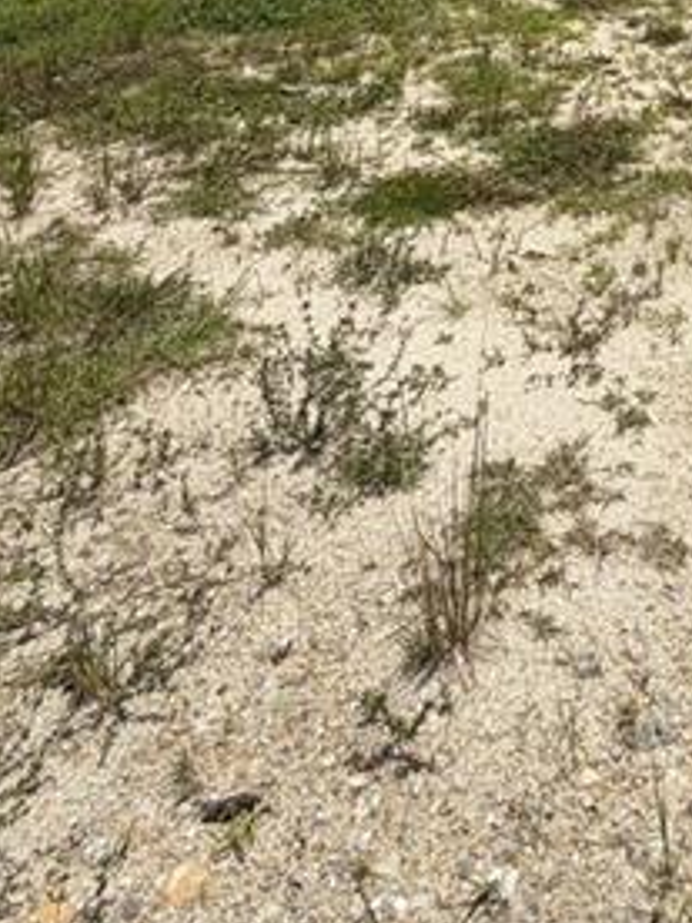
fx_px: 1040
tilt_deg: +0.9
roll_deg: -0.1
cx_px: 739
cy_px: -217
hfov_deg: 32.8
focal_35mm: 39
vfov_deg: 35.8
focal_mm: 2.22
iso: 20
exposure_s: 1/1464
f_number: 2.2
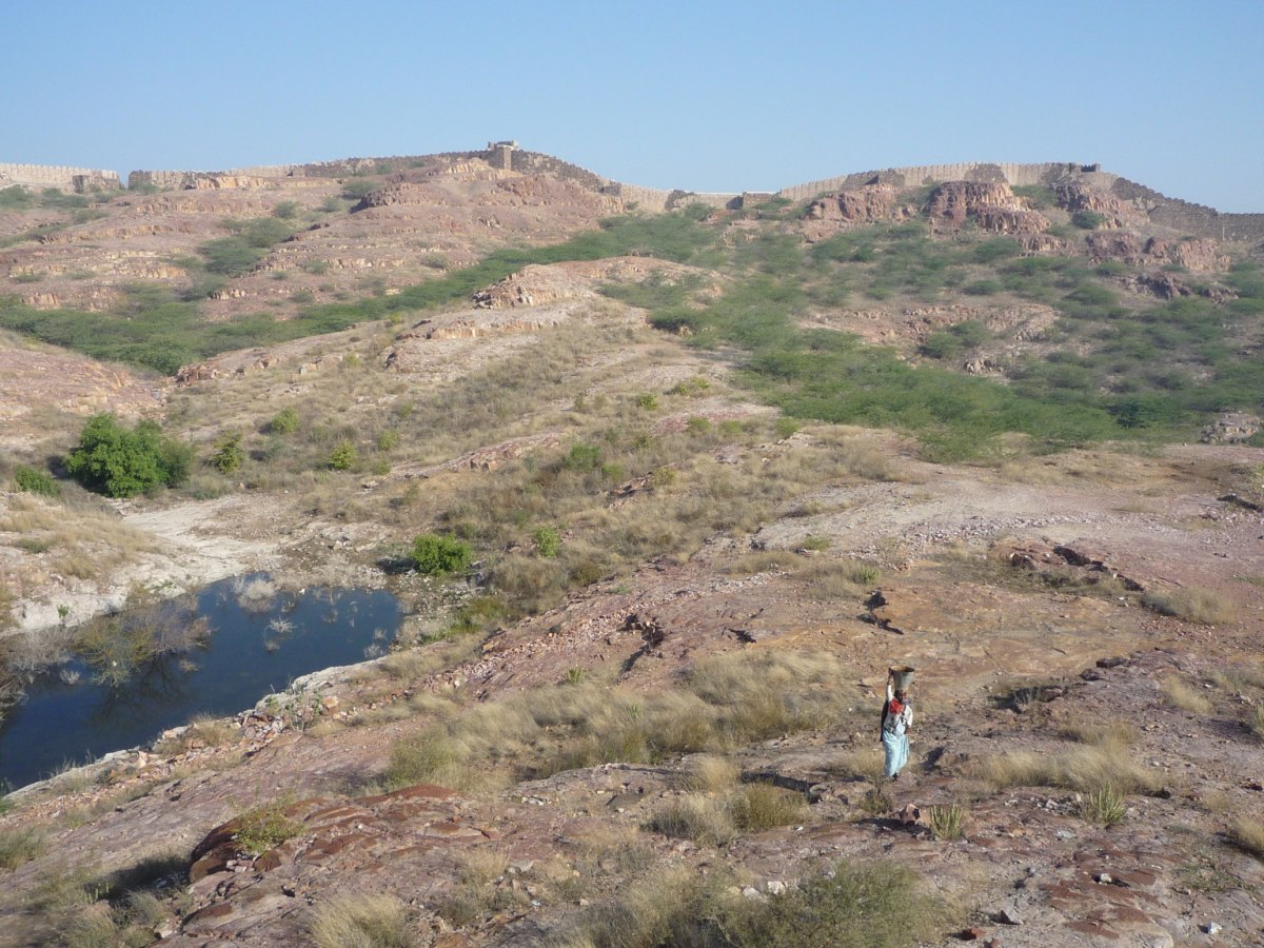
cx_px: 632
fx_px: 1132
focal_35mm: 31
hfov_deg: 58.4
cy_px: 474
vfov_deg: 45.4
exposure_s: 1/800
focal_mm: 4.5
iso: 100
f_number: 4
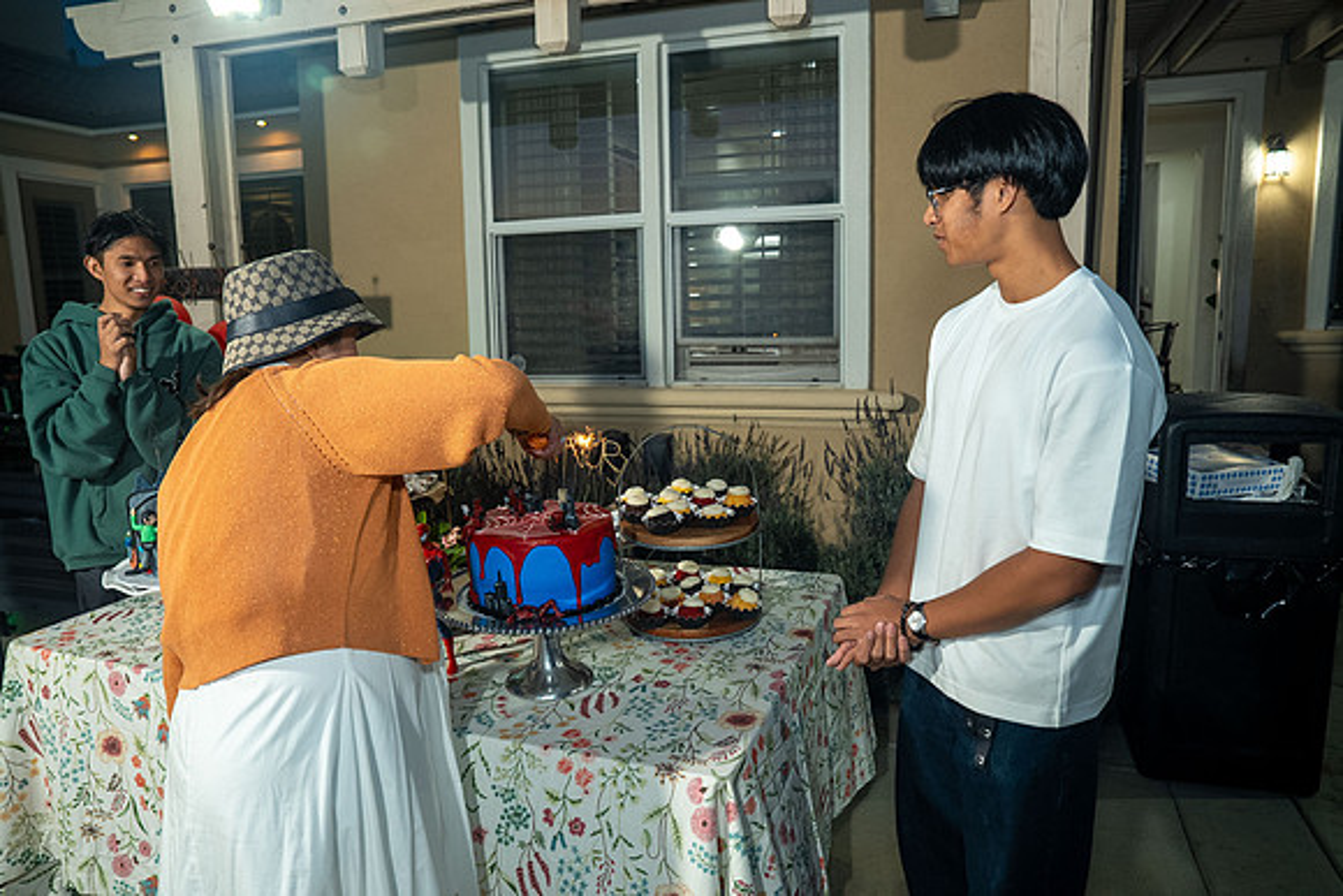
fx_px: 896
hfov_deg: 73.7
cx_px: 672
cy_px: 448
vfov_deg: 53.2
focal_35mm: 24
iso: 640
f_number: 3.5
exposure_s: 1/160
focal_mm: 24
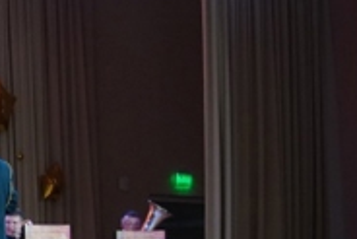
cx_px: -280
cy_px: 144
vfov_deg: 7.3
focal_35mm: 189
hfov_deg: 10.3
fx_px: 1876
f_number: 4.5
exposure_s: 1/160
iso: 2000
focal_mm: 31
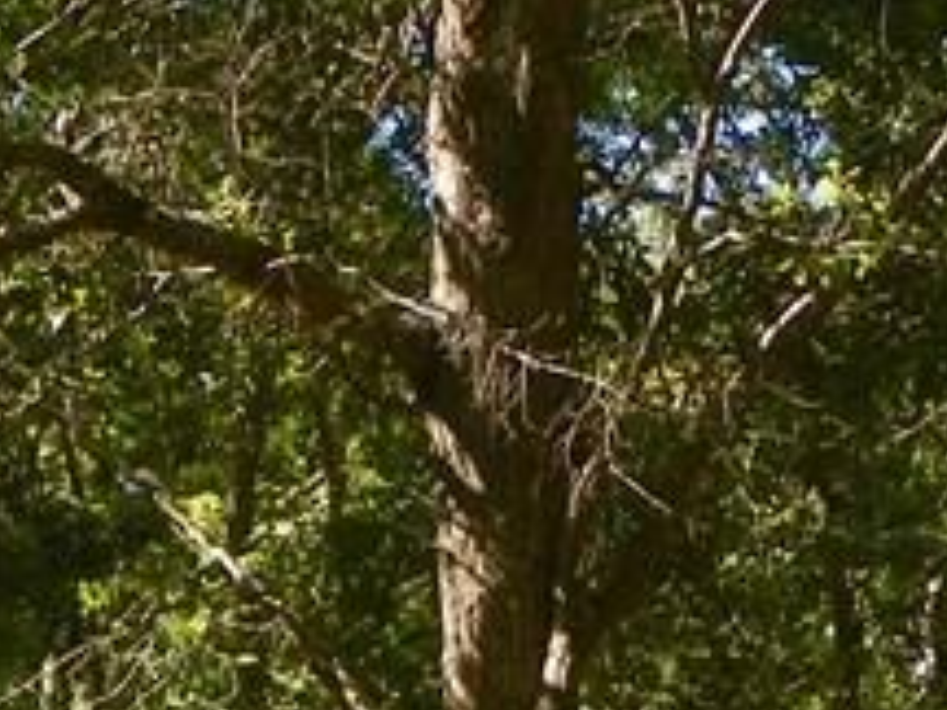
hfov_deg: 13.8
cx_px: 785
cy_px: 1394
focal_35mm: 142
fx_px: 3885
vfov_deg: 9.8
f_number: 2.8
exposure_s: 1/200
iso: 64
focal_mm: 5.3
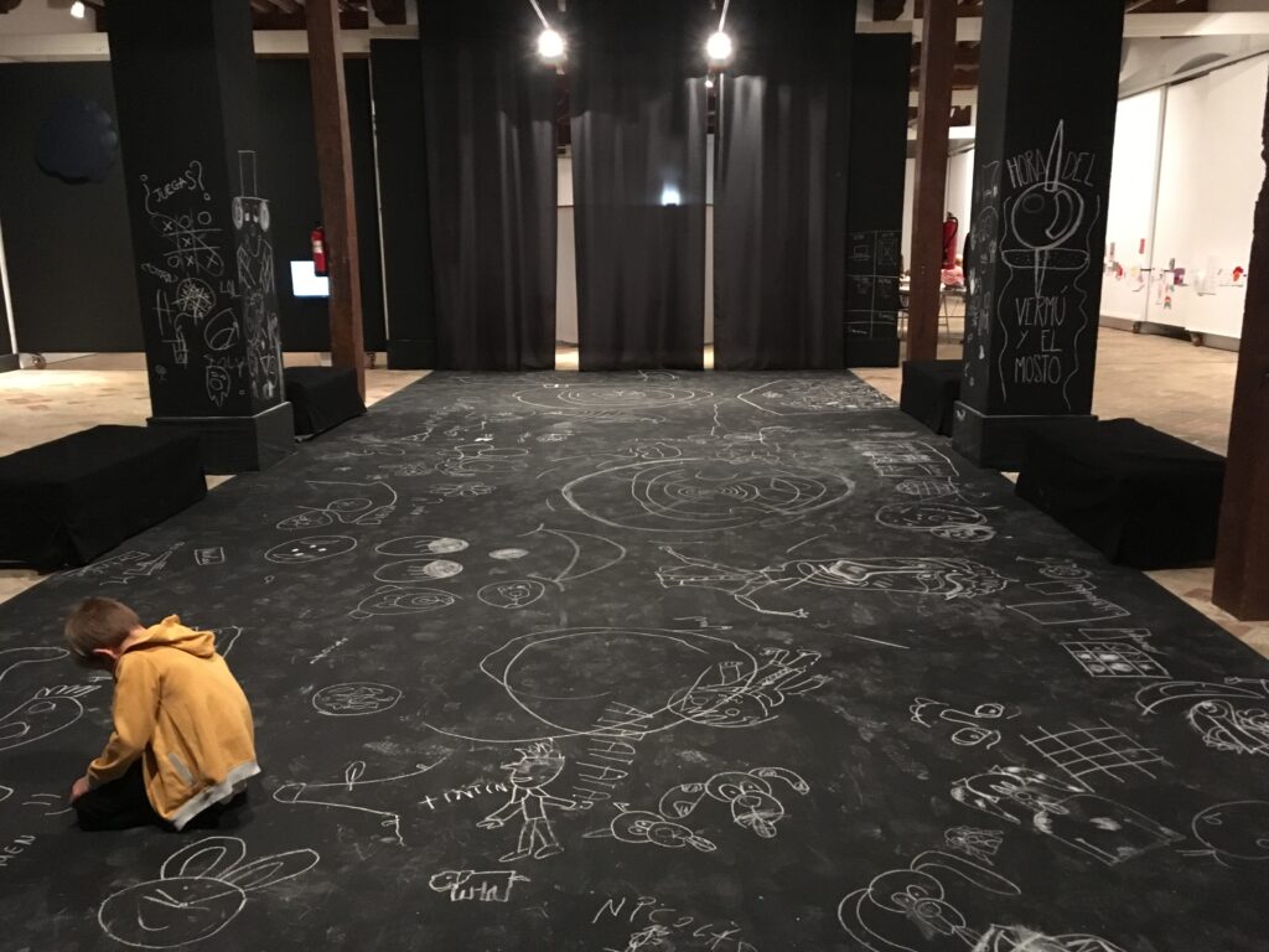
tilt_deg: -13.1
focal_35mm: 29
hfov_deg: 61.7
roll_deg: +1.6
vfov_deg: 48.2
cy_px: 476
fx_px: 1063
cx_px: 634
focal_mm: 4.15
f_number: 2.2
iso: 320
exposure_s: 1/17
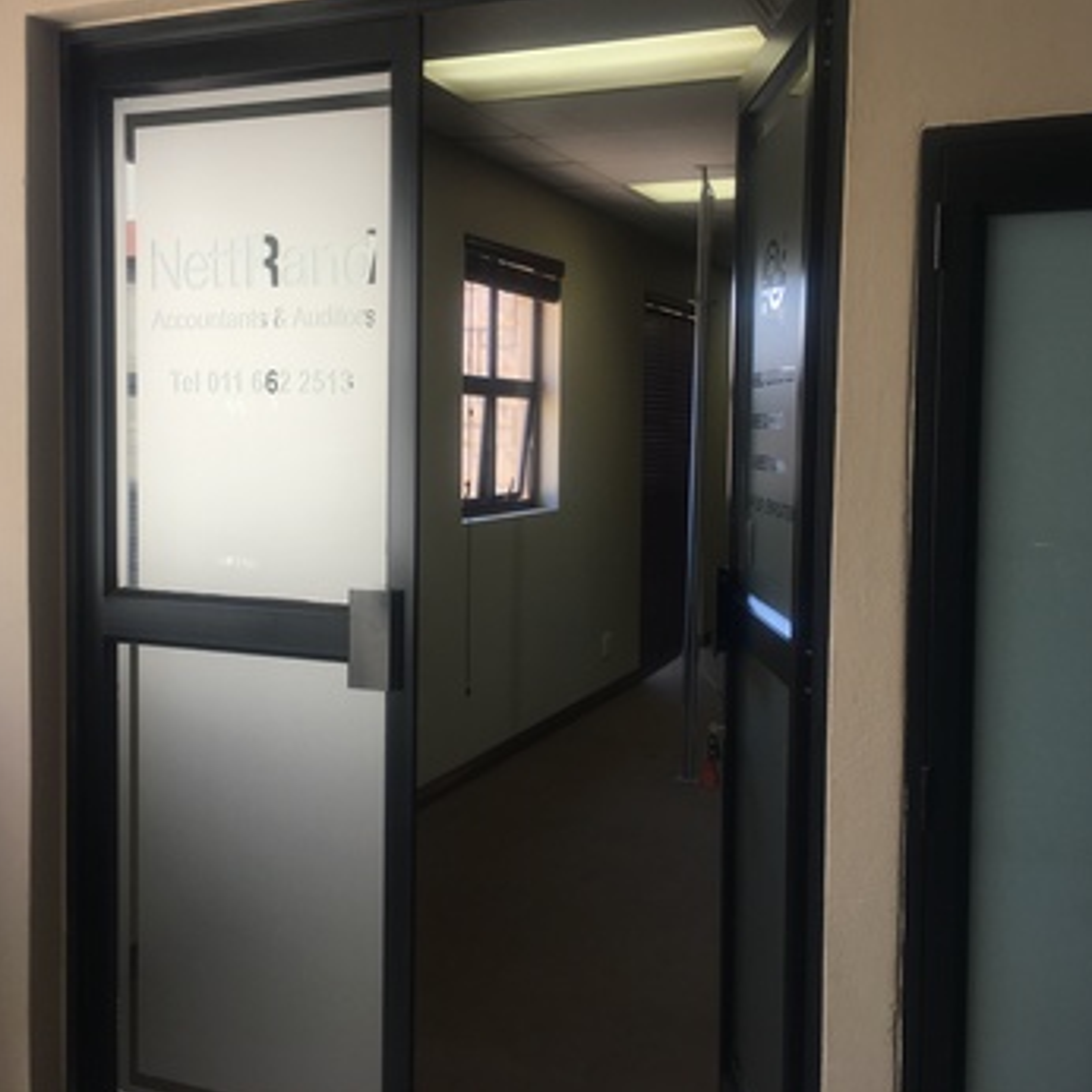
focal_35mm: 37
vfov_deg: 44.9
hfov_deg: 44.8
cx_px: 461
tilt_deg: -5.2
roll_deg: +0.6
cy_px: 513
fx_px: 1321
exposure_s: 1/100
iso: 32
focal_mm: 4.15
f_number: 2.2
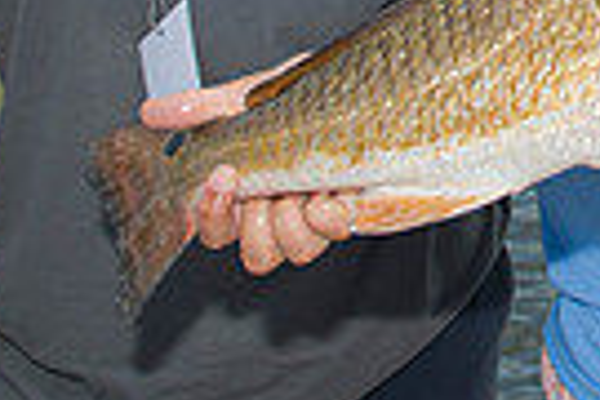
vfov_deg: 12.0
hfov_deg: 17.3
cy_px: -364
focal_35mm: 103
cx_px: 973
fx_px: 1717
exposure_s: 1/250
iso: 200
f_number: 6.3
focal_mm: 24
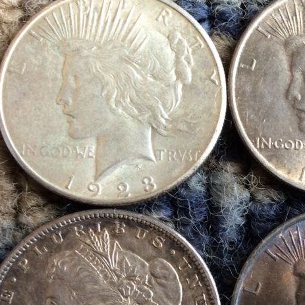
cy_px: 213
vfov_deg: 27.9
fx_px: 608
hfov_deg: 27.2
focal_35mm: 61
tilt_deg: -82.5
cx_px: 273
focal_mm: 3.3
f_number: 2.4
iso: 40
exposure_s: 1/24
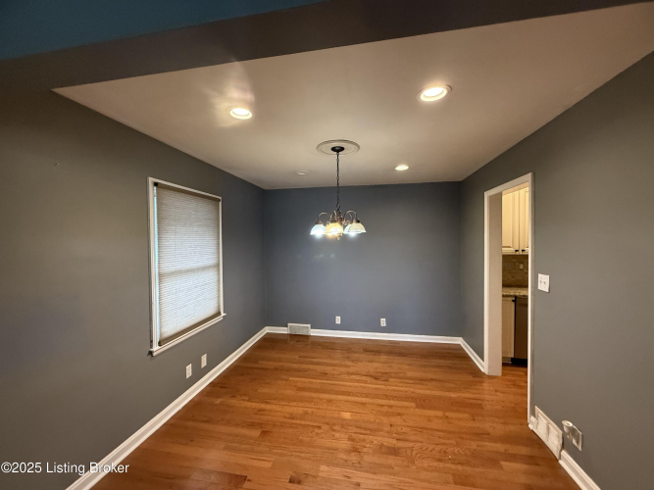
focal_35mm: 14
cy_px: 245
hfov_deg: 102.1
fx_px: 264
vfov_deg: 85.7
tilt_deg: -1.0
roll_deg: -0.1
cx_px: 327
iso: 500
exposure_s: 1/120
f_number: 2.2
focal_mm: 2.22
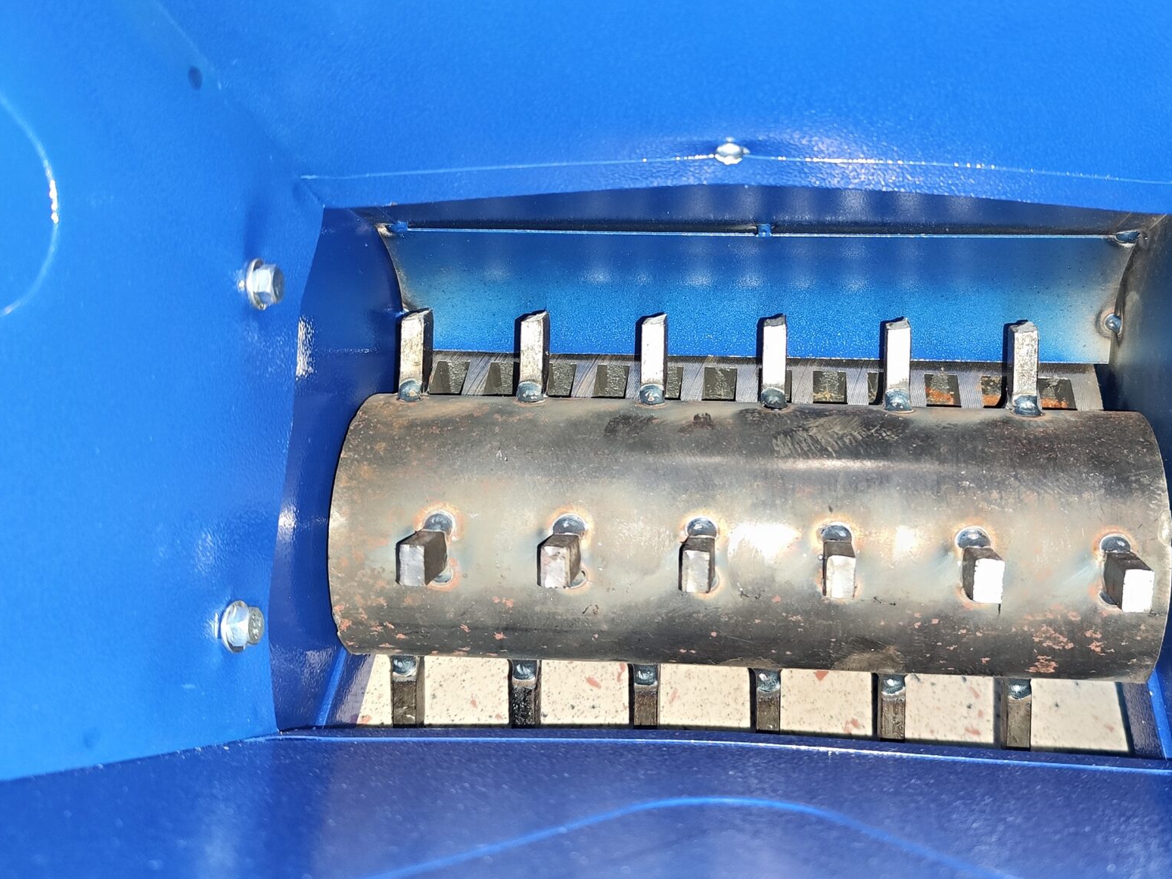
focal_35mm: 38
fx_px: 1287
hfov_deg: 48.8
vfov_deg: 37.4
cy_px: 304
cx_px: 682
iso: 2441
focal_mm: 7.01
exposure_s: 1/33.3
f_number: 1.69
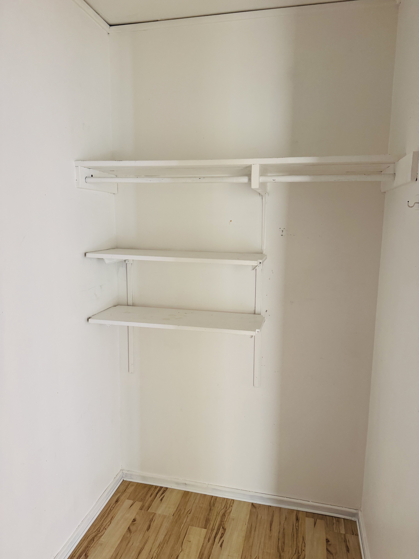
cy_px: 280
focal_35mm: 24
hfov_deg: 56.8
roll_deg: -0.3
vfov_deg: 71.6
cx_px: 210
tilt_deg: -9.1
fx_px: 387
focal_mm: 6.76
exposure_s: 1/60
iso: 250
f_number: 1.78
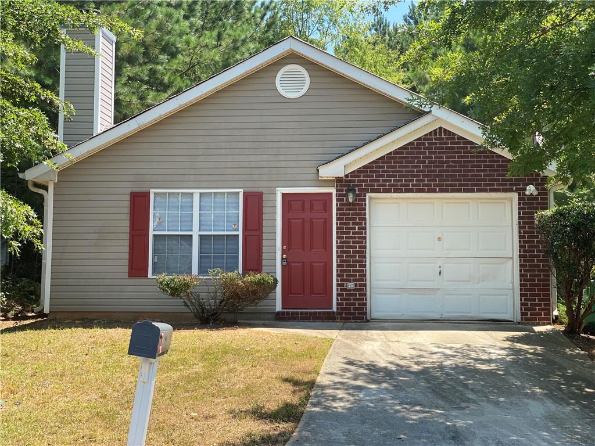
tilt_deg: +5.8
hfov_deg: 36.8
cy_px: 223
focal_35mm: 52
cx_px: 298
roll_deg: -1.5
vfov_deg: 28.0
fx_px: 894
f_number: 2
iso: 20
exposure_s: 1/516
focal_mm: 6
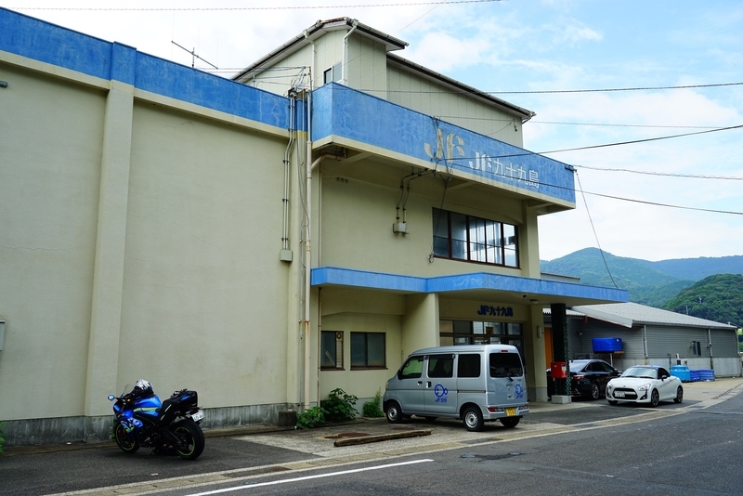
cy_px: 248
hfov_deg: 61.9
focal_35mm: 30
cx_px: 372
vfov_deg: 43.6
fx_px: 619
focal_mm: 30
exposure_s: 1/100
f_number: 8
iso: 100
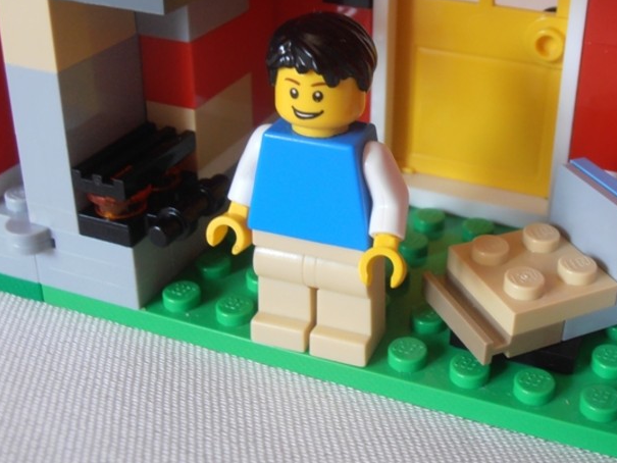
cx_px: 439
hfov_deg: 34.4
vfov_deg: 26.3
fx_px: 981
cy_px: 129
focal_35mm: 55
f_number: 3.9
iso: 125
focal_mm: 6.61
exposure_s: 1/30
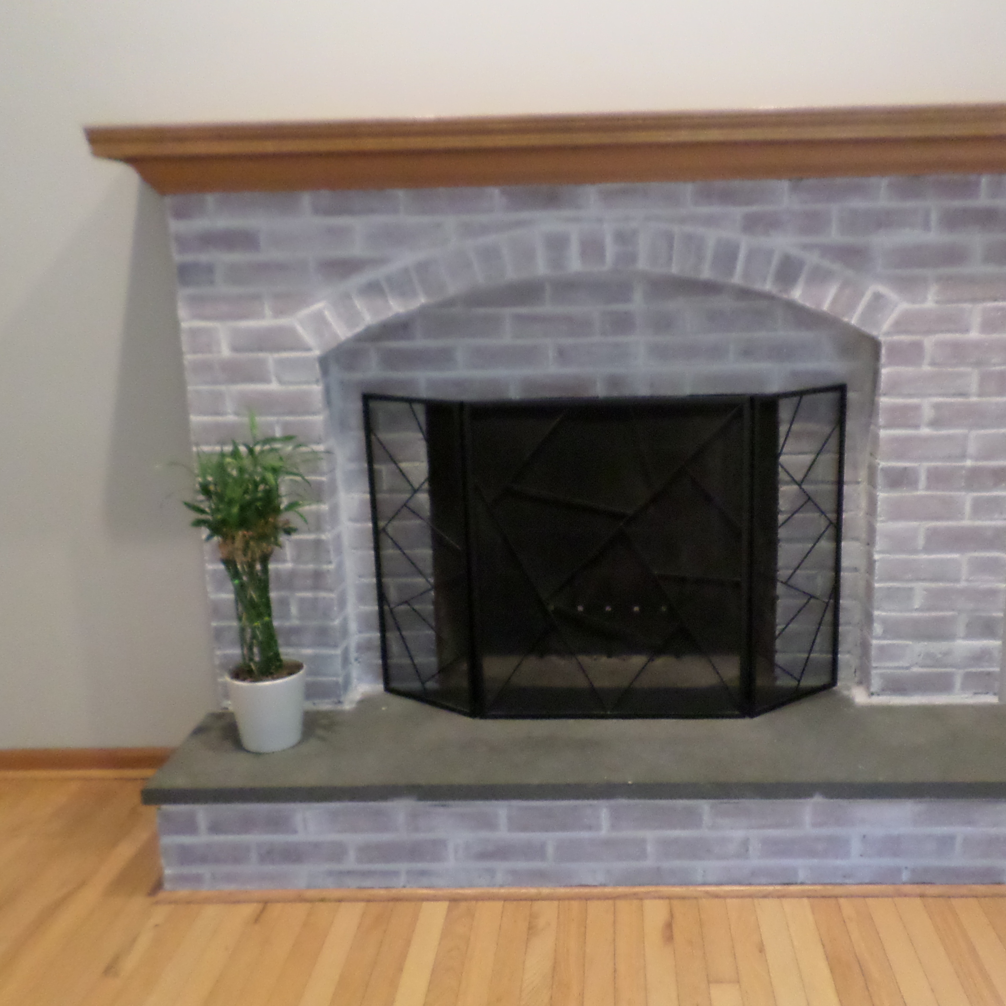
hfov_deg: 50.9
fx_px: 1052
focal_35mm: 32
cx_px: 578
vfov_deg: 51.1
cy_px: 519
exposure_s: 1/30
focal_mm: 4.5
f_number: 2.5
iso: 480
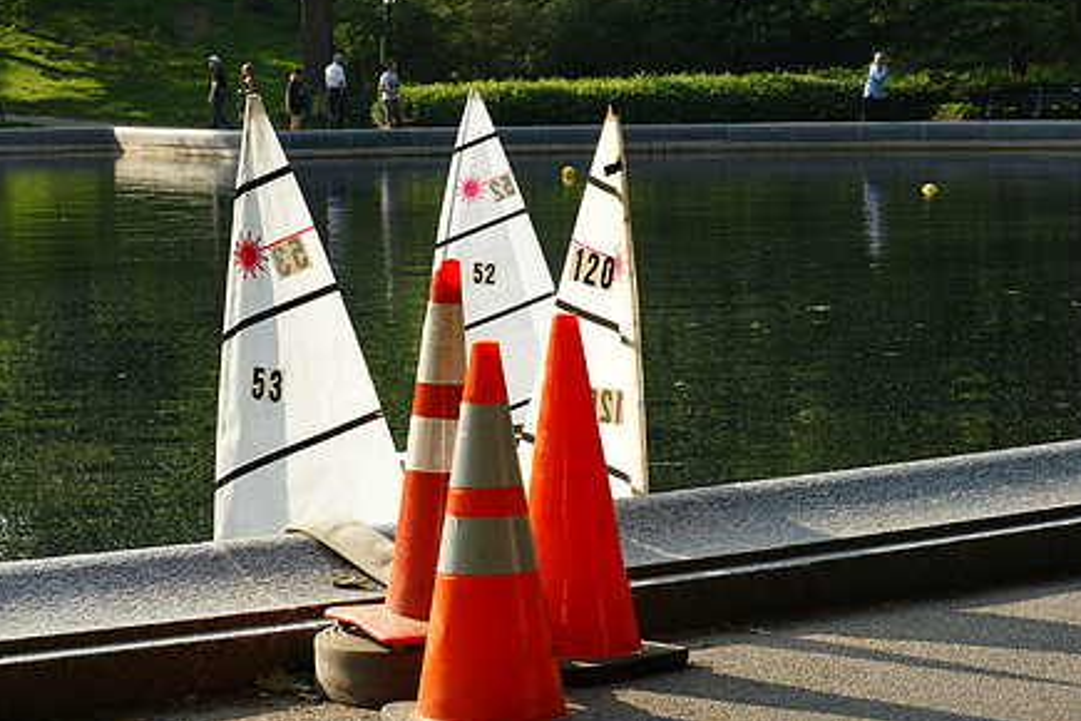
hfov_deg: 20.4
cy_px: 324
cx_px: 437
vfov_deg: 13.7
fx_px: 3003
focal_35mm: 100
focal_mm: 50
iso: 200
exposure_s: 1/125
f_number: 11
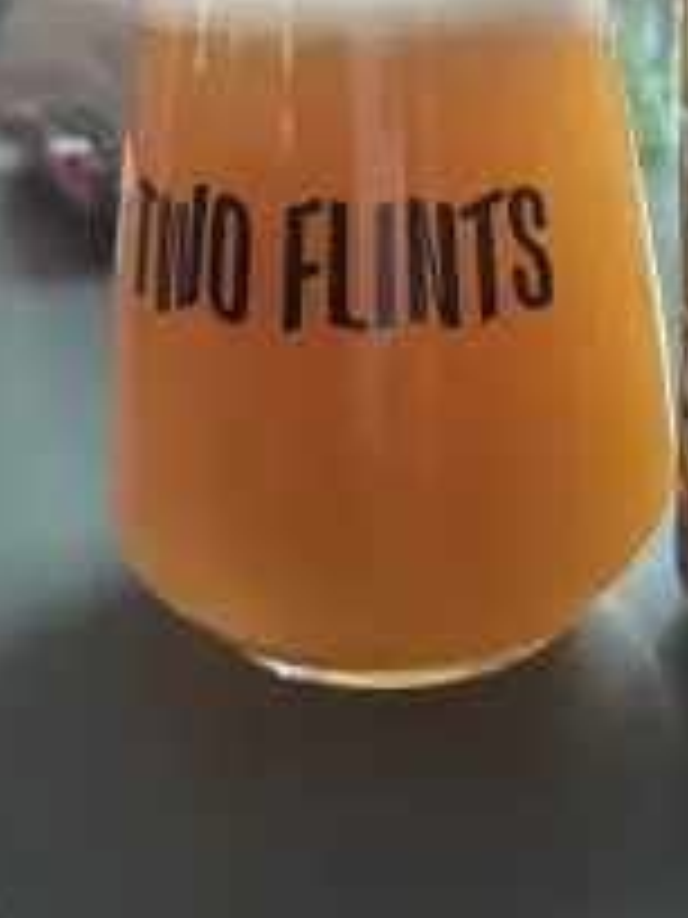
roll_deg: -0.4
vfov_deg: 35.3
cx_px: 580
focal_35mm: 51
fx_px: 1352
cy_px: 94
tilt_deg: -9.6
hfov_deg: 27.8
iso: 320
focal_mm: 5.96
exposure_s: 1/50
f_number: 1.6
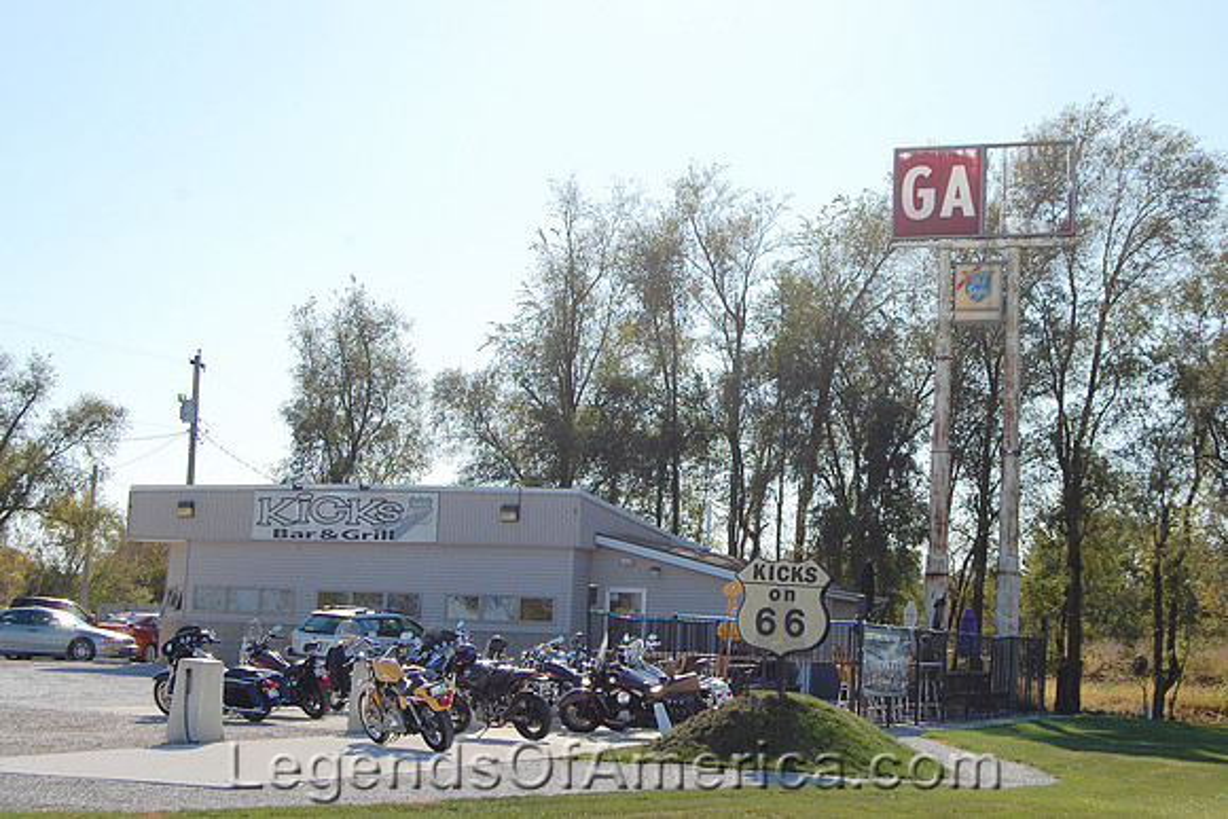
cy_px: 410
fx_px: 1945
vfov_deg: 23.8
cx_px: 614
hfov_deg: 35.0
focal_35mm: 57
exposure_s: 1/400
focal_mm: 38
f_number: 10
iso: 200
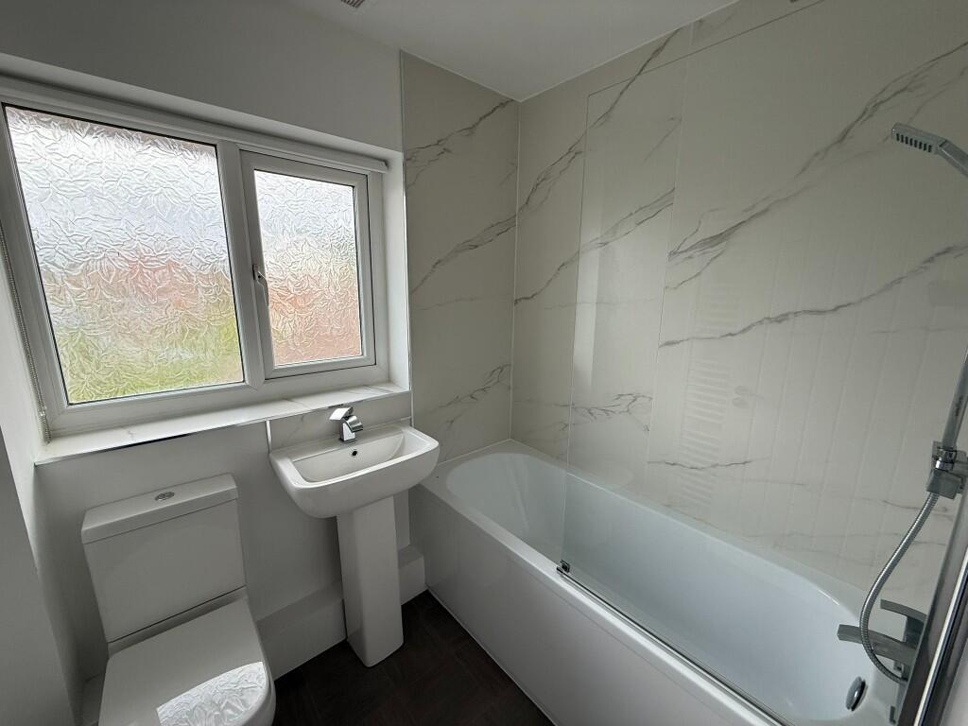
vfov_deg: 85.7
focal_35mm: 14
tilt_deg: -11.6
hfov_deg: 102.1
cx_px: 484
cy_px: 363
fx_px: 391
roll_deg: -1.3
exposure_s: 1/146
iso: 64
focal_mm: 2.22
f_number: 2.2
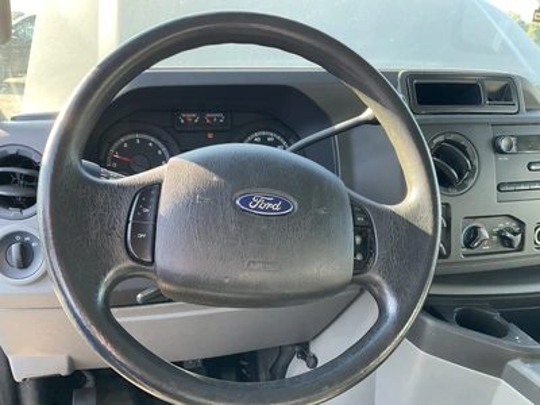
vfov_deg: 48.2
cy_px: 202
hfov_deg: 61.7
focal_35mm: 29
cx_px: 270
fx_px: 452
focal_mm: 3
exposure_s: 1/122
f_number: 1.8
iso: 64
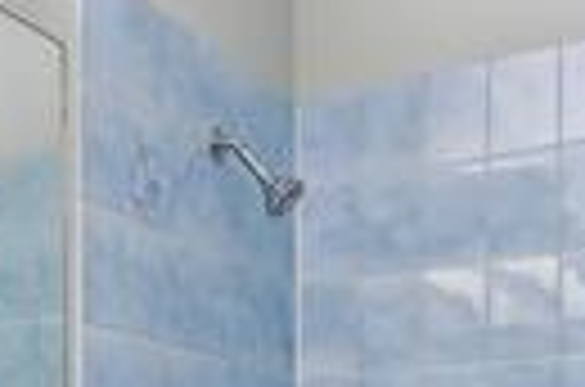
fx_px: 1200
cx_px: 4
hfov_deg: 26.0
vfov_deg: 16.8
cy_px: 562
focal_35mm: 74
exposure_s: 1/30
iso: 640
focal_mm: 10
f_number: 9
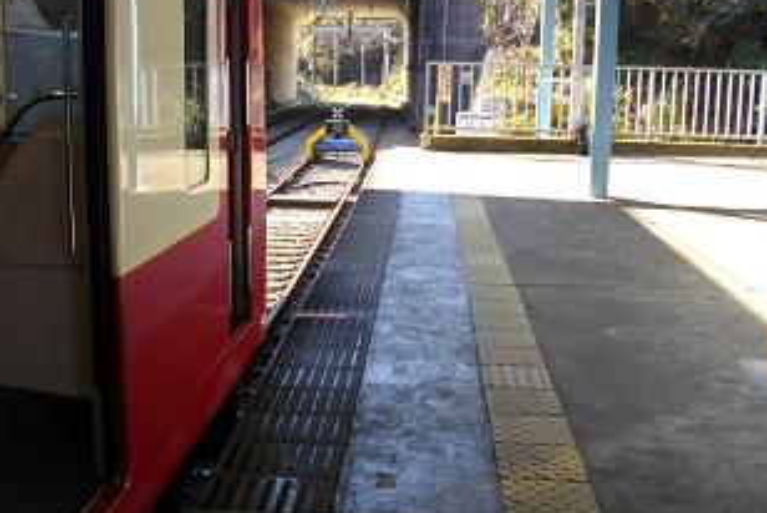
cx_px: 322
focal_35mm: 42
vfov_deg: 31.8
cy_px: 189
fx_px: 896
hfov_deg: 46.2
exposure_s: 1/200
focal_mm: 5.7
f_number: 2.9
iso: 100
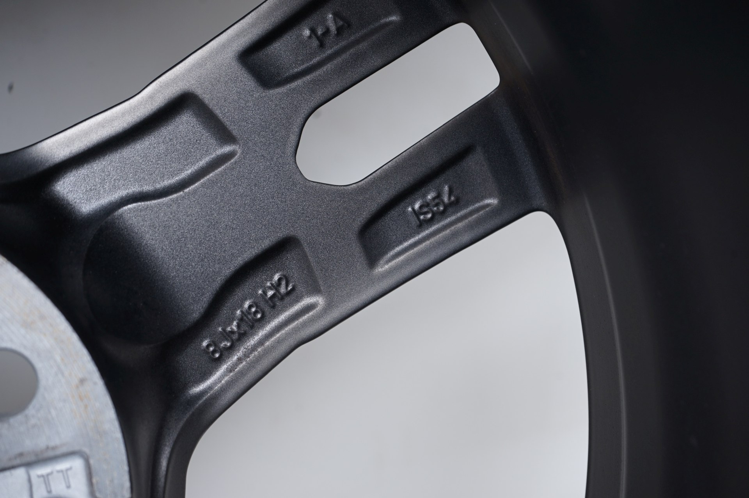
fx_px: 1185
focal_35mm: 57
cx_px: 374
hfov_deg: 35.1
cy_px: 249
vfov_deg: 23.7
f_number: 7.1
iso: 250
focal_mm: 57
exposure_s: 1/125
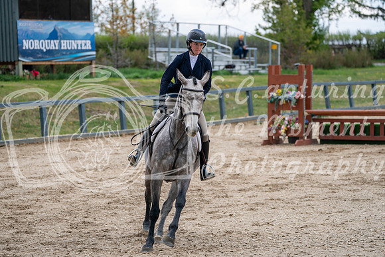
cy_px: 128
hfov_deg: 12.7
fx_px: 1733
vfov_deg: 8.5
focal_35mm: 162
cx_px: 192
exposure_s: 1/200
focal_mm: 162
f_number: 5.6
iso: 100
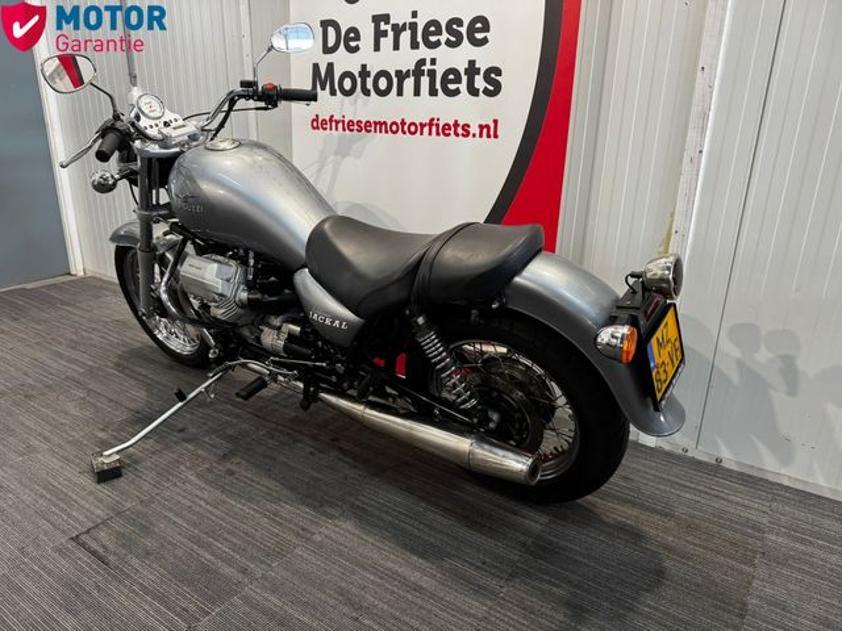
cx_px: 421
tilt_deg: -18.9
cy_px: 316
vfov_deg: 56.8
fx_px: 584
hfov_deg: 71.6
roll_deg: +0.1
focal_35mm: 24
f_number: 1.78
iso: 250
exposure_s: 1/50
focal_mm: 6.76
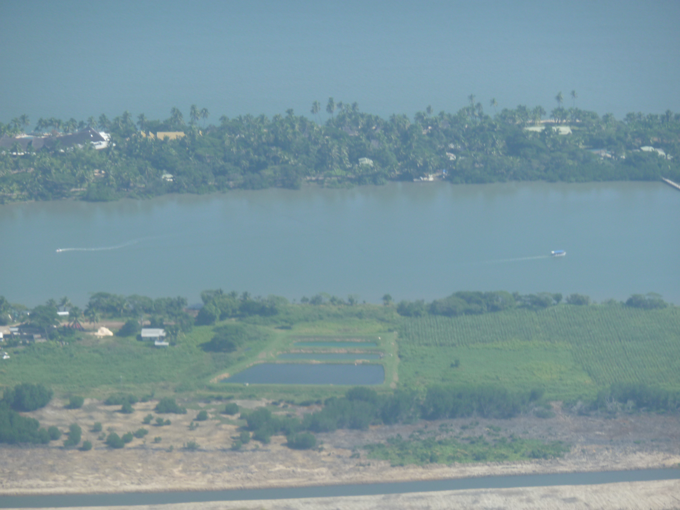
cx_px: 340
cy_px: 255
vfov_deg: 7.1
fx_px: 4125
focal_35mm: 210
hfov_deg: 9.4
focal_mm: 34.4
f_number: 4.6
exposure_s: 1/250
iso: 80
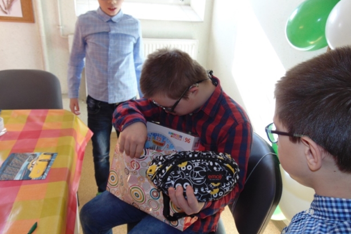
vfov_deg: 47.9
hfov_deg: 67.4
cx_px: 174
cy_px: 114
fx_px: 263
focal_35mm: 27
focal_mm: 4.5
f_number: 3
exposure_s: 1/30
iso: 100
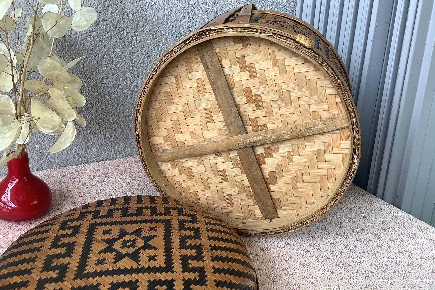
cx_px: 216
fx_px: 399
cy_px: 136
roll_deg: -2.5
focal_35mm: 33
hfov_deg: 57.2
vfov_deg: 40.0
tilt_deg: -20.3
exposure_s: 1/120
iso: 80
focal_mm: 3.3
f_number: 2.4
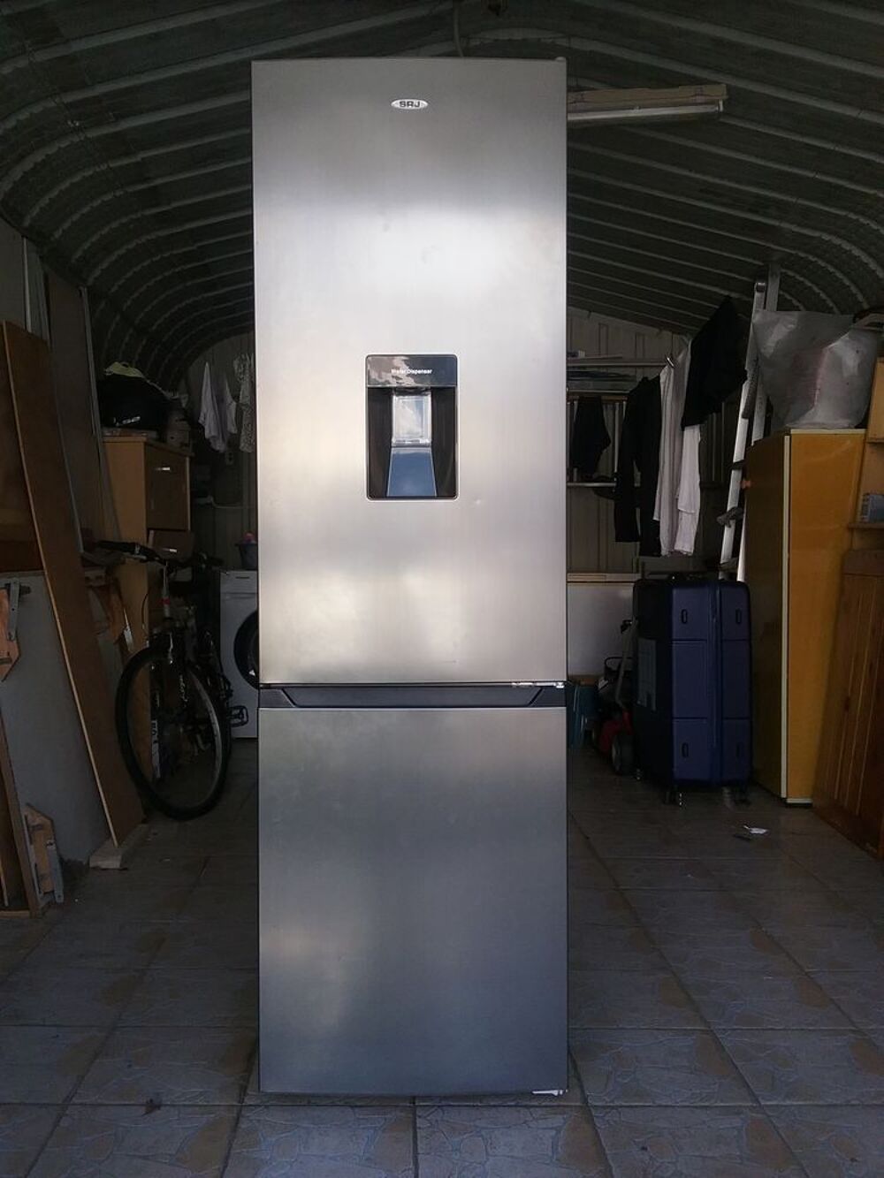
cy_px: 589
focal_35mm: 31
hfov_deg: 45.4
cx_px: 442
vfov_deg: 58.3
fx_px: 1055
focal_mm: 3.3
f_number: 2.2
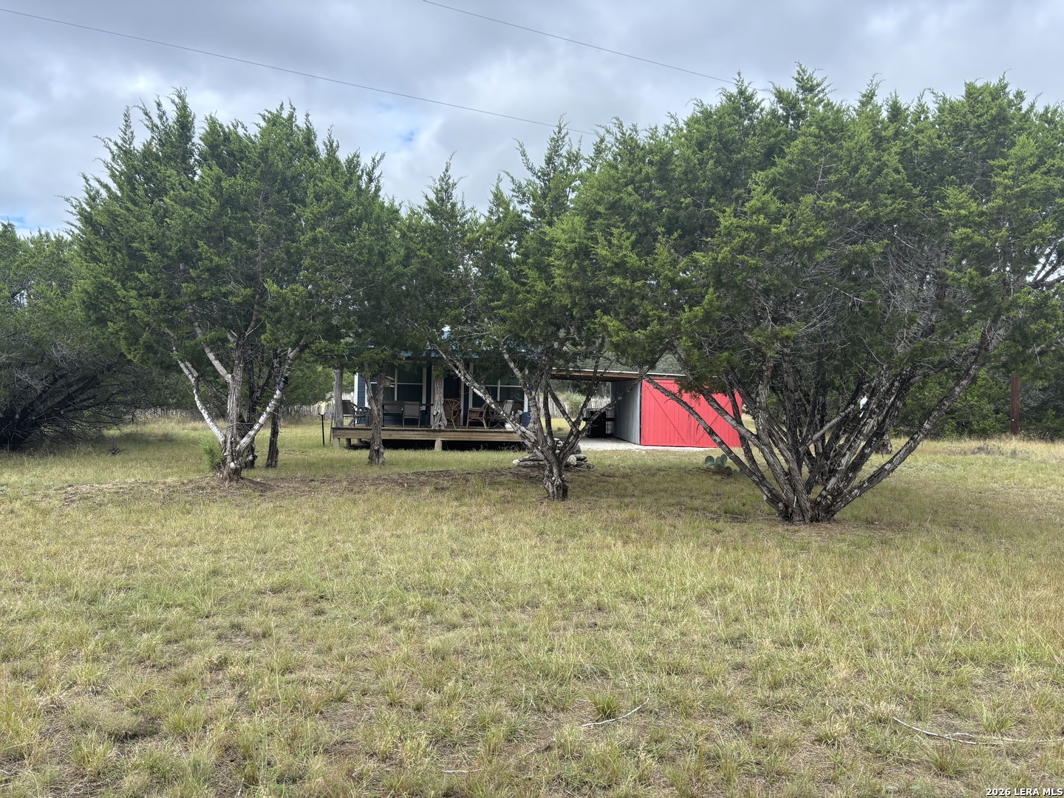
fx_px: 799
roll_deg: -1.6
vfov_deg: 53.1
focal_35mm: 26
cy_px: 399
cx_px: 532
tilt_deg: -0.5
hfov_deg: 67.3
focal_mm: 5.96
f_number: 1.6
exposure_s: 1/910
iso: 50
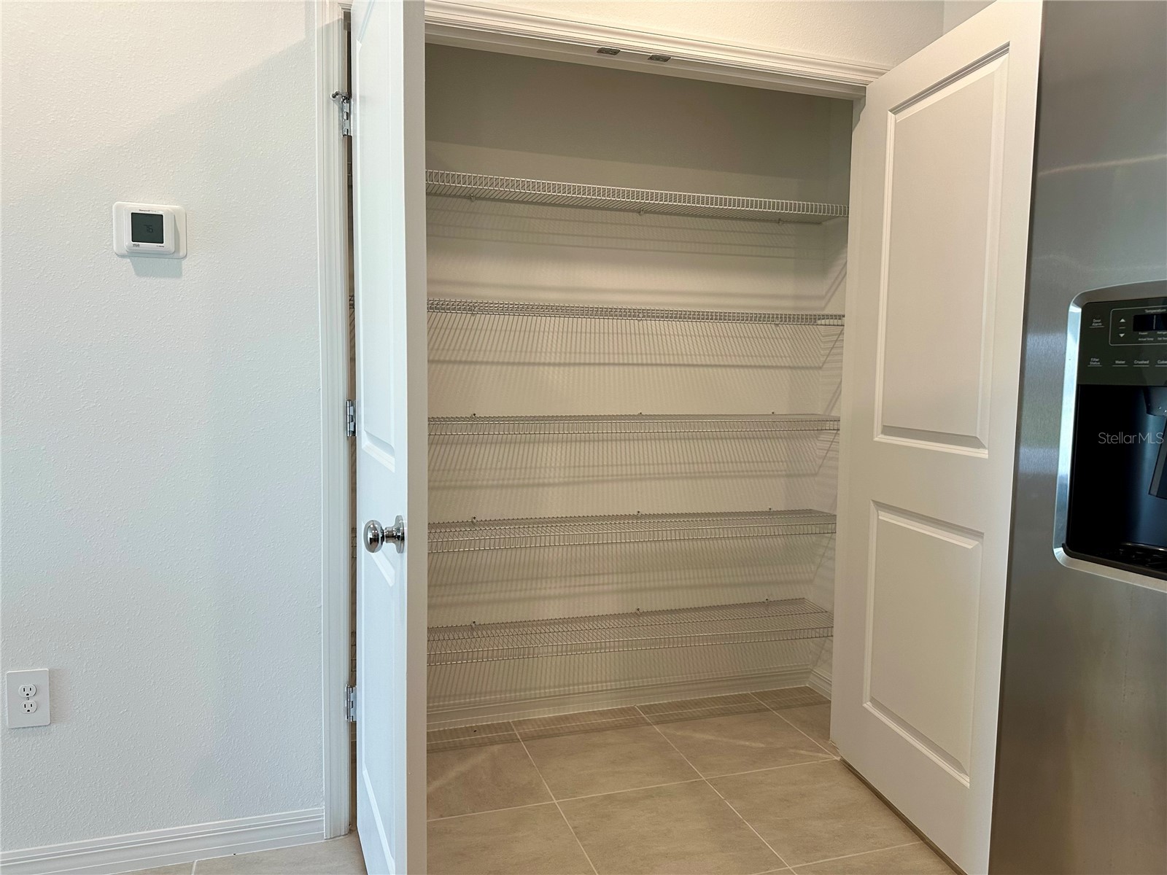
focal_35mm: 24
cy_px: 438
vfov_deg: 56.8
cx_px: 584
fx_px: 809
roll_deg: -1.2
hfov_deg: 71.6
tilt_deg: -4.3
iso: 125
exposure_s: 1/120
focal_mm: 6.86
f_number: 1.78
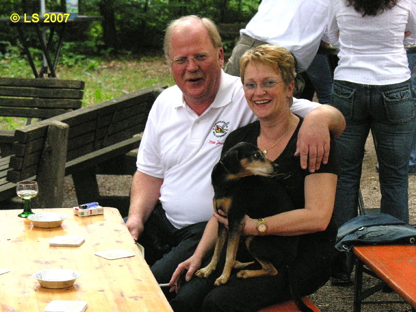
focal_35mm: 115
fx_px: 1382
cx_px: 208
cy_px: 156
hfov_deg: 17.1
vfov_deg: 12.9
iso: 400
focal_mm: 29.3
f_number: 3.7
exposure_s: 1/60.3
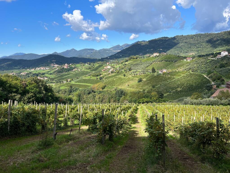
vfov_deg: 53.1
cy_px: 86
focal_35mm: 26
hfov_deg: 67.3
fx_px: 173
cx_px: 115
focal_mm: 5.7
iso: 50
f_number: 1.5
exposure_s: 1/2457
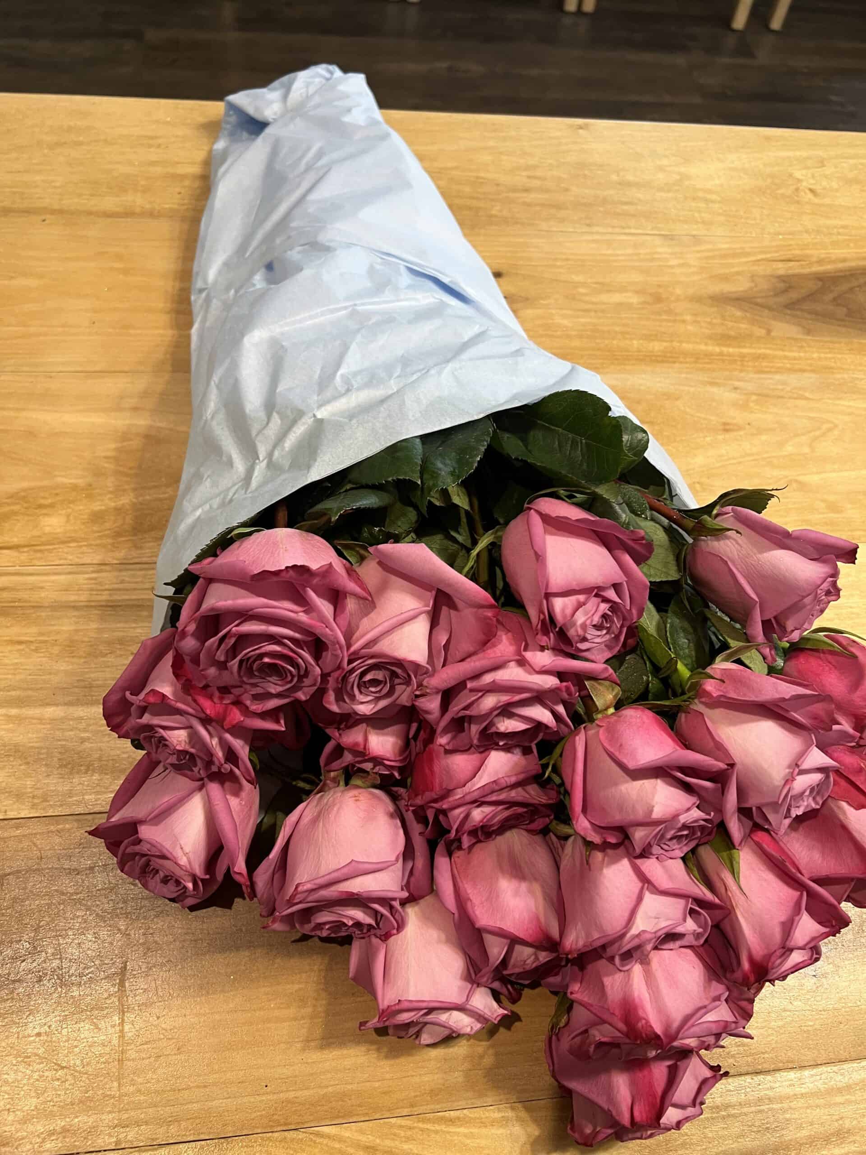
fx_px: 867
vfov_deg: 67.3
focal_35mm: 26
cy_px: 578
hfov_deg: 53.1
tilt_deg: -59.7
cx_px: 433
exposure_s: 1/60
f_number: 1.5
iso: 100
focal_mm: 5.7
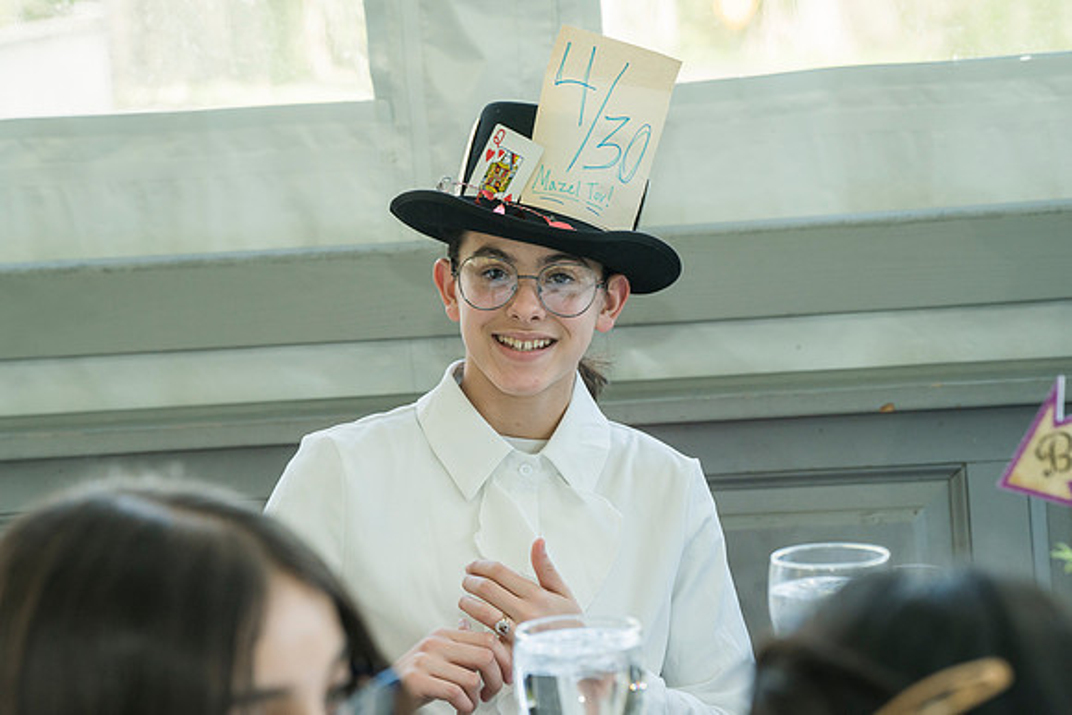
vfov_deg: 10.8
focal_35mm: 127
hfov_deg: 16.1
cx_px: 518
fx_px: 3783
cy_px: 357
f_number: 7.1
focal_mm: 120
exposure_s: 1/160
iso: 800
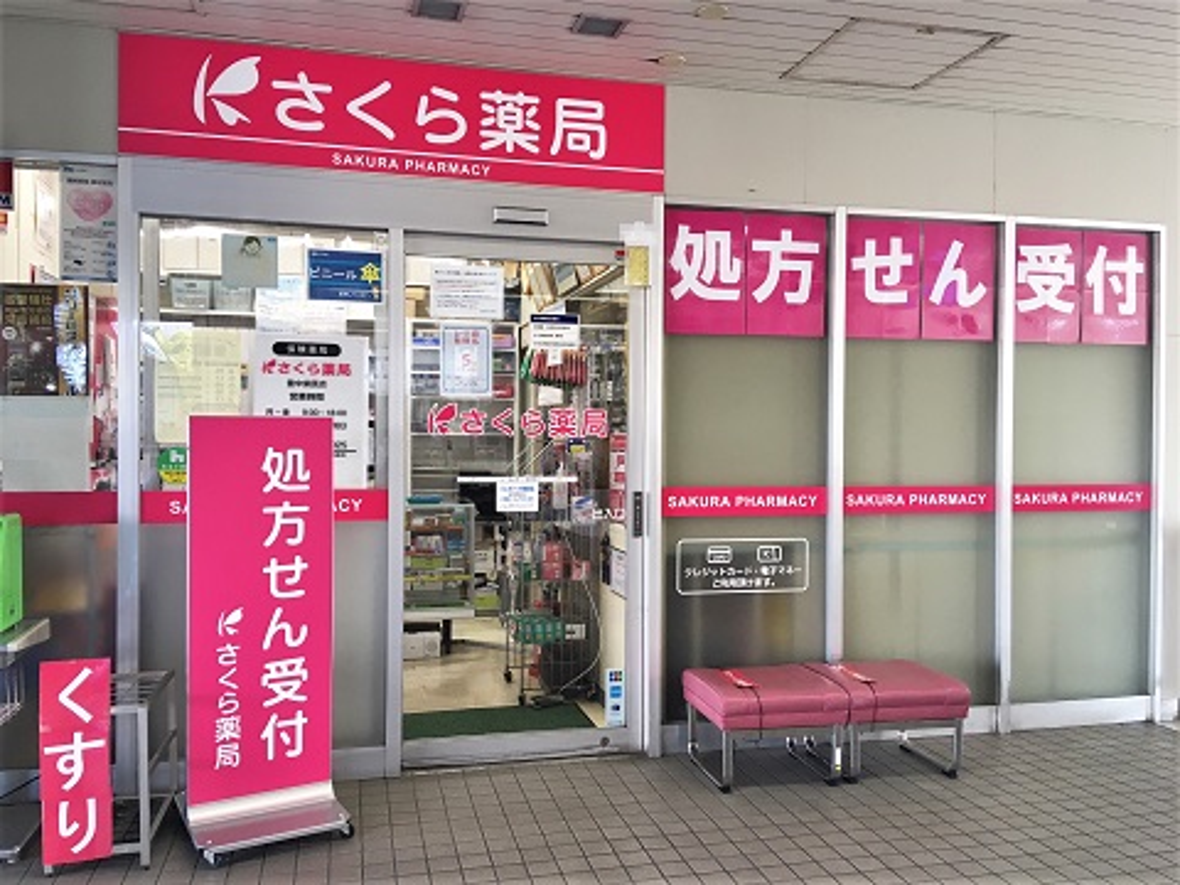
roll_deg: +0.1
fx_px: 989
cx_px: 590
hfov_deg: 61.7
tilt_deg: +0.2
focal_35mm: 29
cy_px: 442
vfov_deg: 48.2
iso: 25
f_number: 2.2
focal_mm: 4.15
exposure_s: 1/30
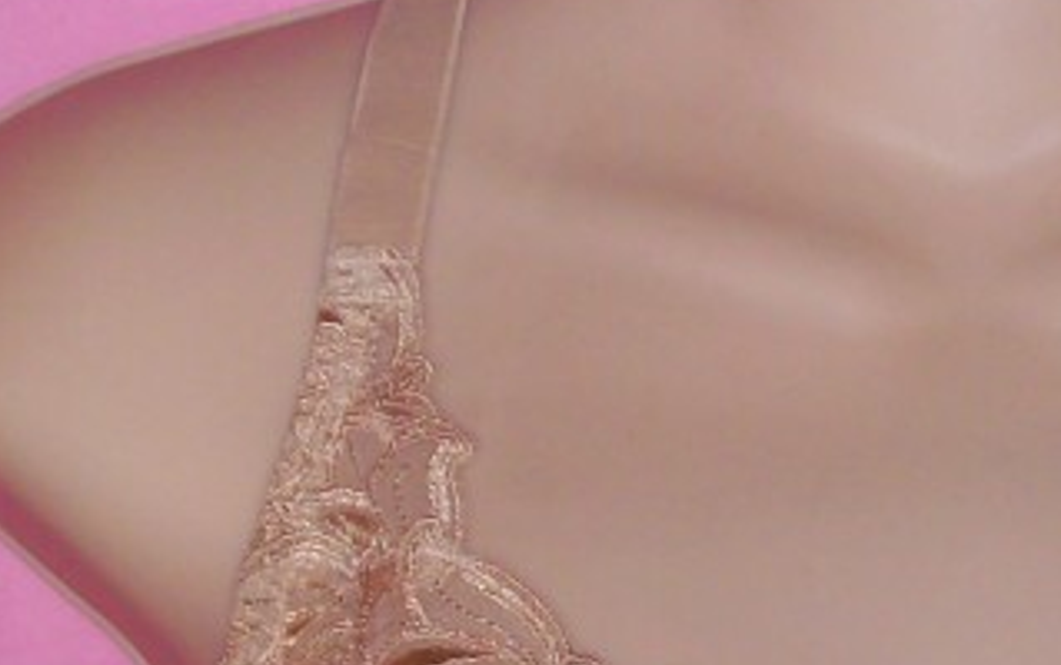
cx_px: 985
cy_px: 735
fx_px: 6685
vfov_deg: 5.7
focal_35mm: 231
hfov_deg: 9.0
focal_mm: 14.3
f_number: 4.3
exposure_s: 1/112
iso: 80
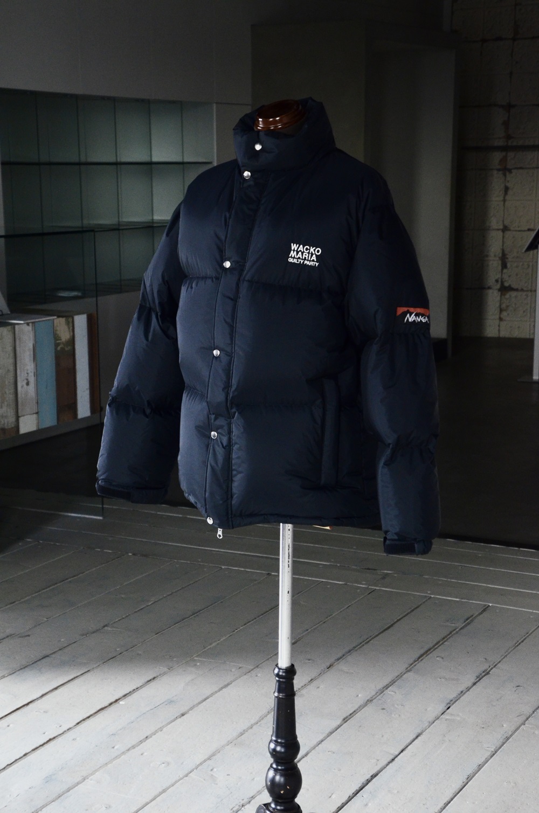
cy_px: 406
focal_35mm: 66
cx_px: 270
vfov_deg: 30.6
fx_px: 1488
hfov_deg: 20.5
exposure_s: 1/60
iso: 1600
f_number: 5.6
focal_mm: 44
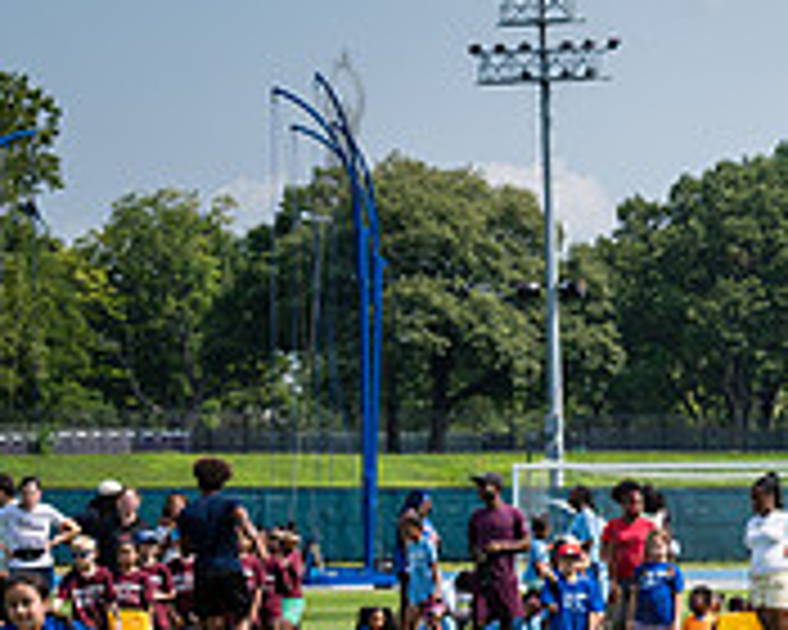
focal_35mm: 159
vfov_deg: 9.6
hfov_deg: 11.6
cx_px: 1223
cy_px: 779
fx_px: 3708
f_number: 5
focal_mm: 50
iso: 100
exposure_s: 1/500
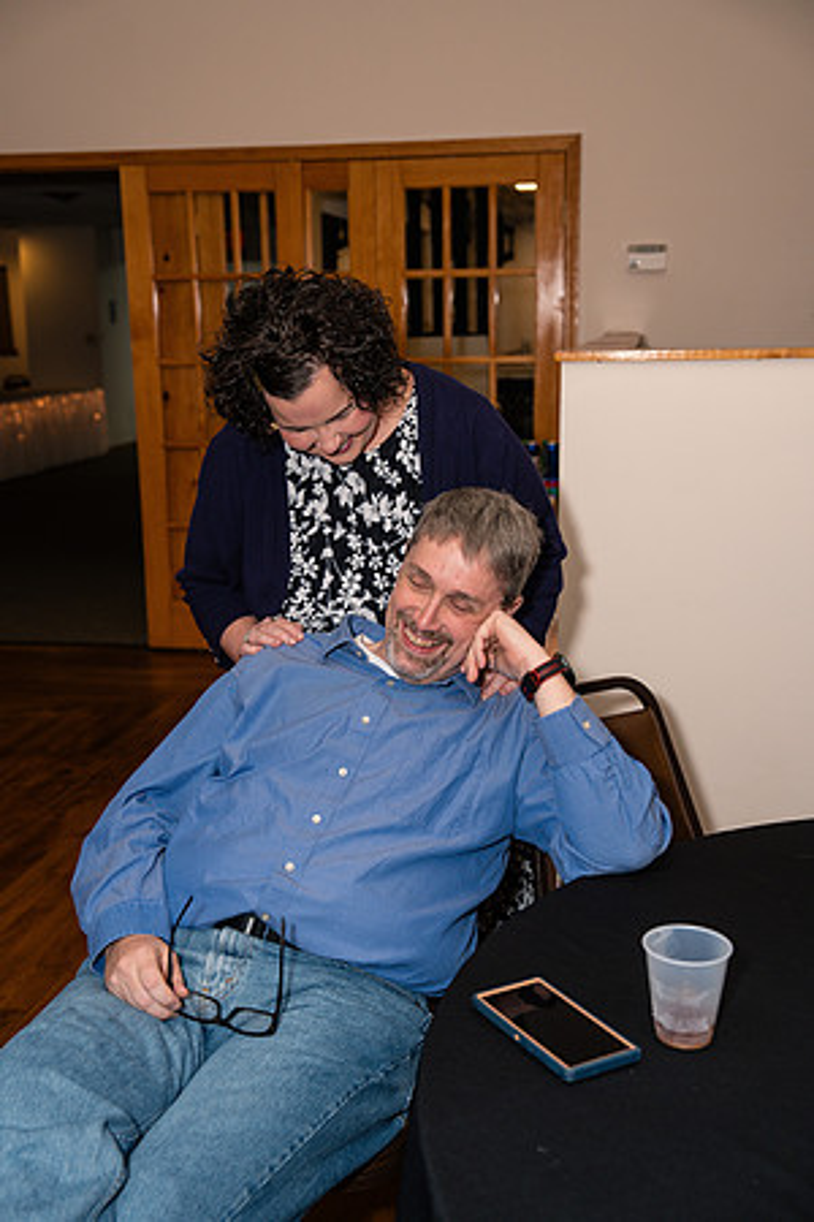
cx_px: 407
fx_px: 1424
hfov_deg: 31.9
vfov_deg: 46.4
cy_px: 611
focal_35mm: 42
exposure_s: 1/250
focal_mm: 42
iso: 400
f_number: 4
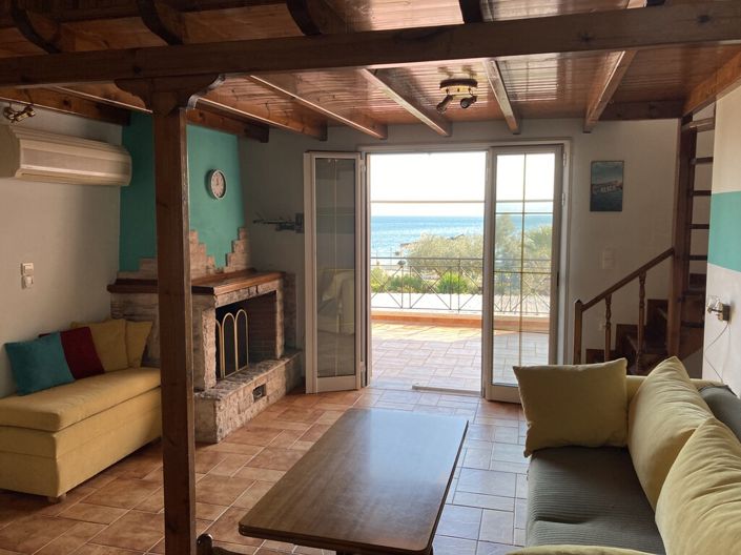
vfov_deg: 49.7
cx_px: 370
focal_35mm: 28
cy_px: 278
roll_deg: -0.4
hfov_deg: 63.5
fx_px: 599
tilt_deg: -5.5
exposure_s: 1/121
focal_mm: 3.99
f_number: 1.8
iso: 32
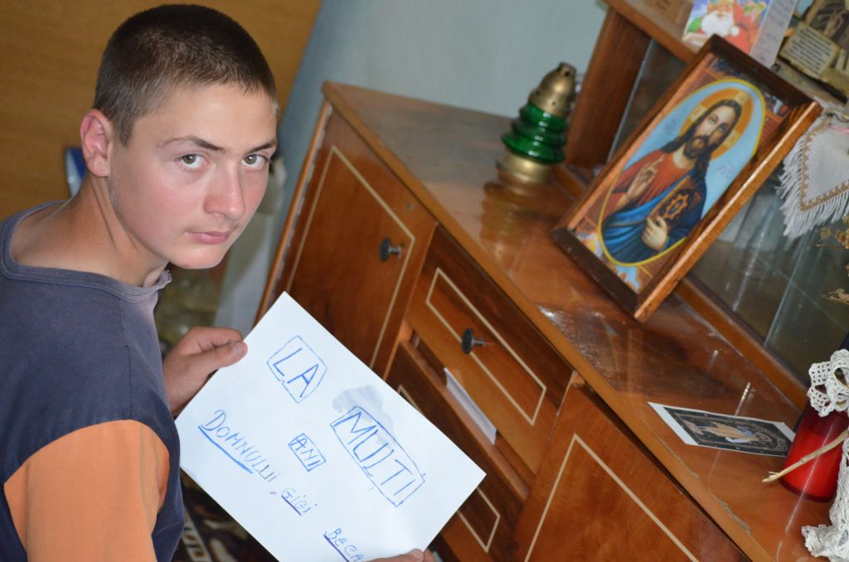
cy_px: 281
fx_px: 1941
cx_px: 424
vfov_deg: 16.5
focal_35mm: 82
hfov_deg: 24.7
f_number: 4
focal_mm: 55
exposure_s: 1/60
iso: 2800
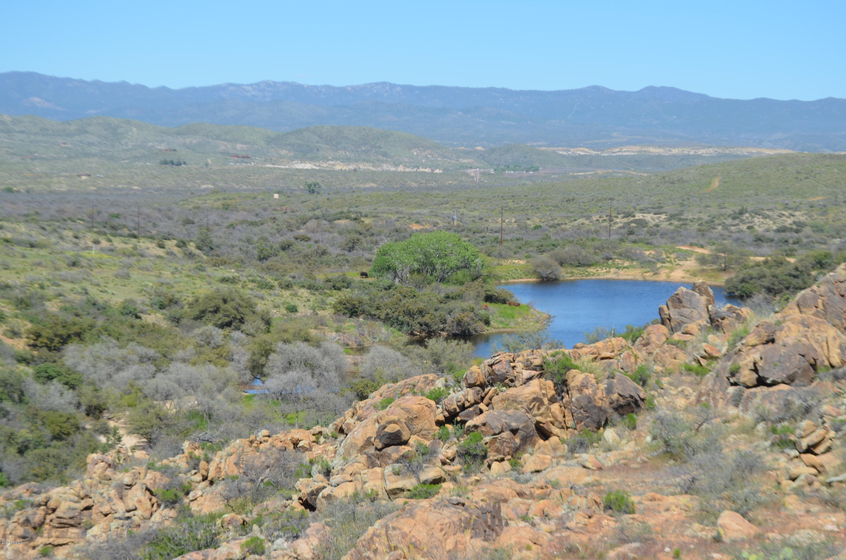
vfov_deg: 16.5
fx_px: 1935
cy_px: 280
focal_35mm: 82
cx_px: 423
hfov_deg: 24.7
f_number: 8
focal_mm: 55
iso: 100
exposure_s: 1/250
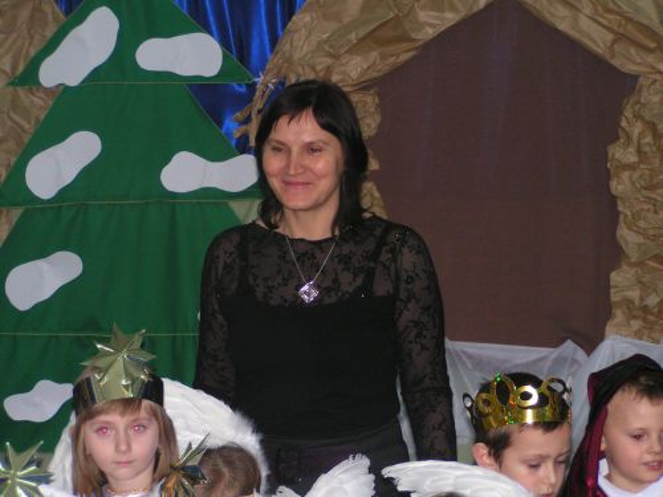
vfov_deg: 10.9
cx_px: 332
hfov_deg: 14.5
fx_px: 2605
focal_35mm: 136
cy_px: 248
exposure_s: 1/160
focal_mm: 20.9
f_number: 3.5
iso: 200
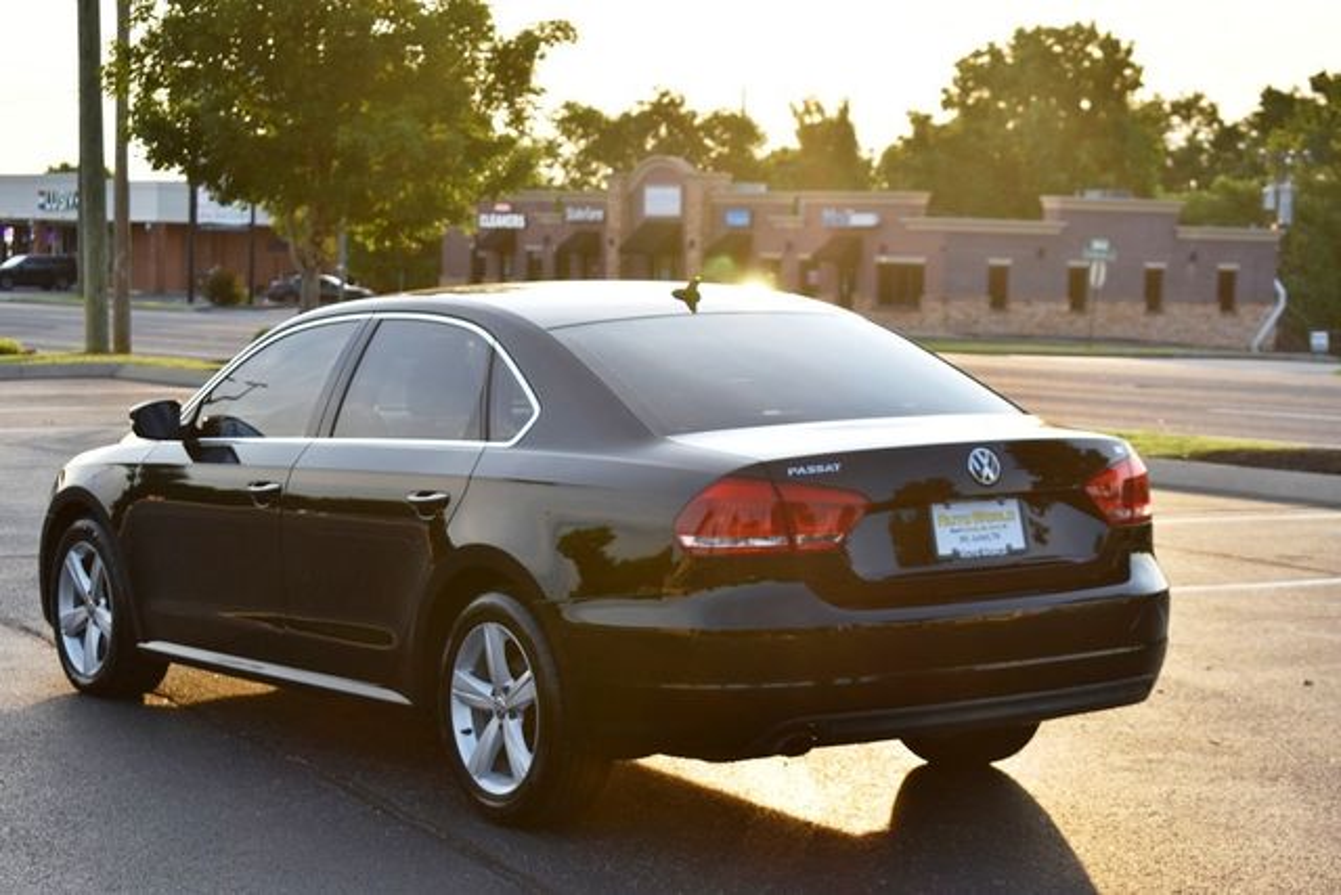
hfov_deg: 26.0
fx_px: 2906
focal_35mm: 78
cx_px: 670
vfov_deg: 17.5
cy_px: 448
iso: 220
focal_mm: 52
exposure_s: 1/250
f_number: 5.6
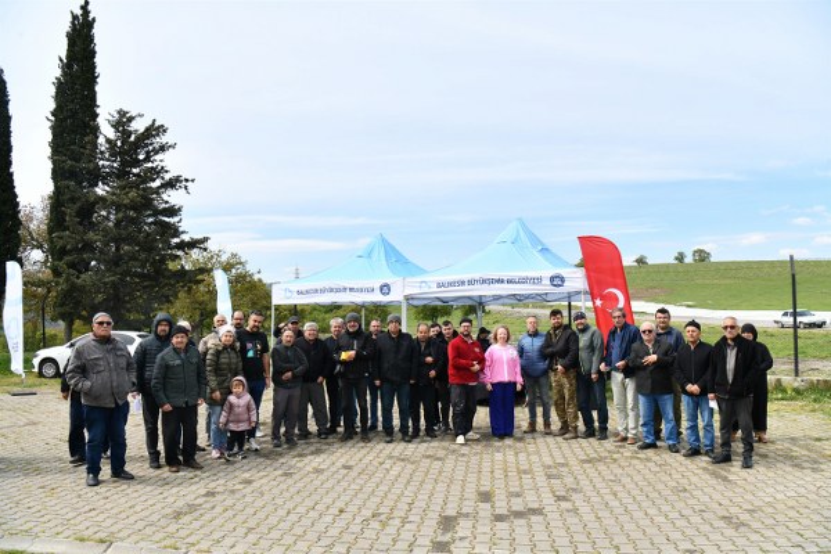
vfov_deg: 53.1
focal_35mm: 24
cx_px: 416
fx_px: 554
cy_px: 277
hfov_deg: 73.7
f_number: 9
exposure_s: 1/320
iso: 200
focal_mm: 24
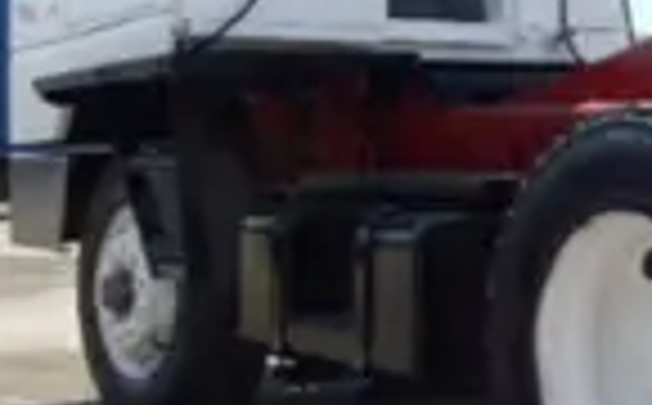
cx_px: 733
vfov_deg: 15.7
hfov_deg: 23.6
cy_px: 45
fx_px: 1454
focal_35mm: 82
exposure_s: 1/500
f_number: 3.9
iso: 80
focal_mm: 5
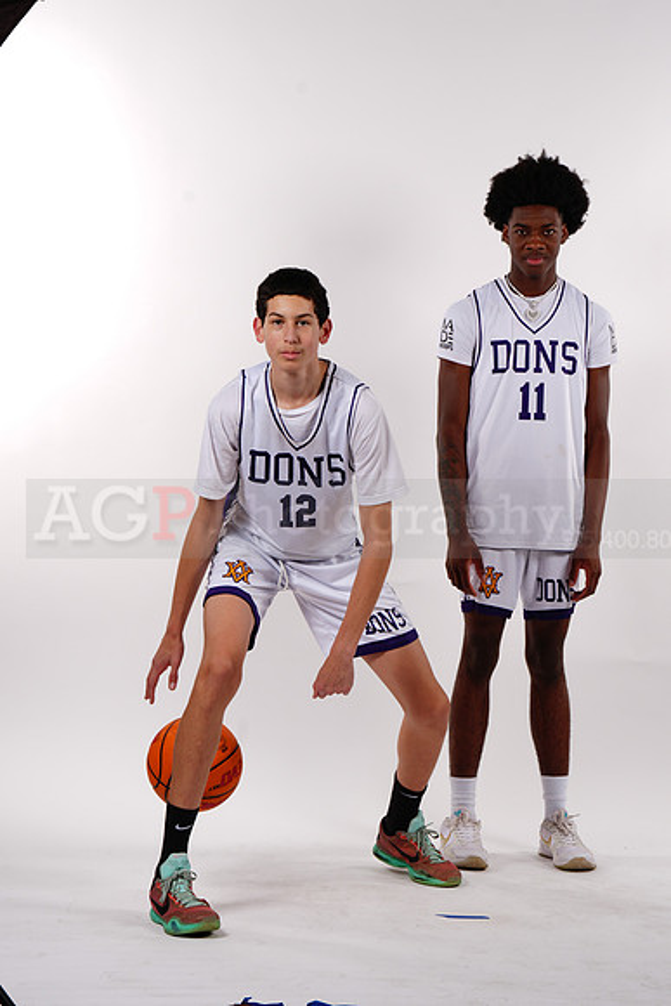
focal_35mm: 115
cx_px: 336
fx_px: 3213
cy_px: 503
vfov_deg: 17.8
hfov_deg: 11.9
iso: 200
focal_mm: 115
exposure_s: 1/500
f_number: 9
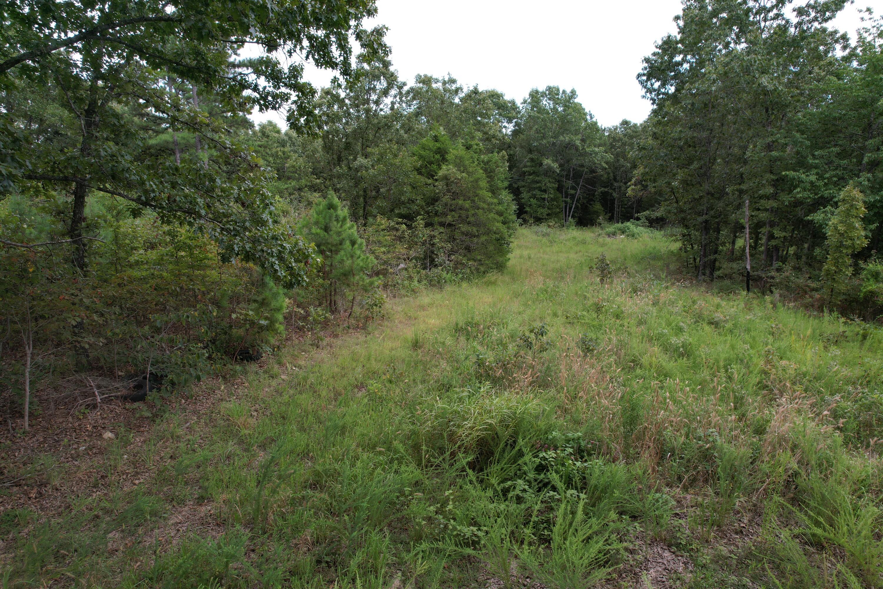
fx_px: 540
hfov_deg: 78.6
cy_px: 294
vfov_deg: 57.2
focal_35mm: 22
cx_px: 442
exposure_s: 1/320
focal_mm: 8.38
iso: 100
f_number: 2.8
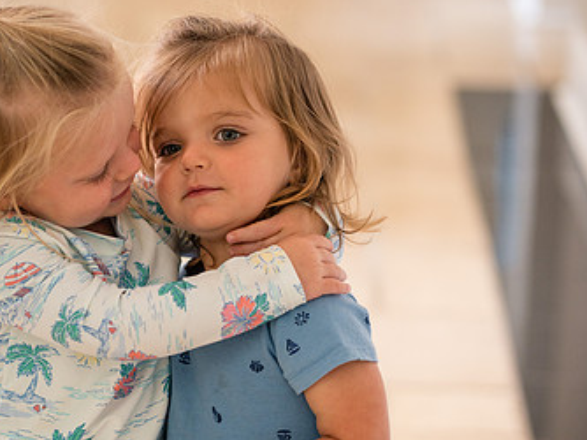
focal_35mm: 142
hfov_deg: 13.9
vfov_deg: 10.4
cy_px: 275
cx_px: 188
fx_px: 2406
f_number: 2.8
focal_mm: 85
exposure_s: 1/160
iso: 800
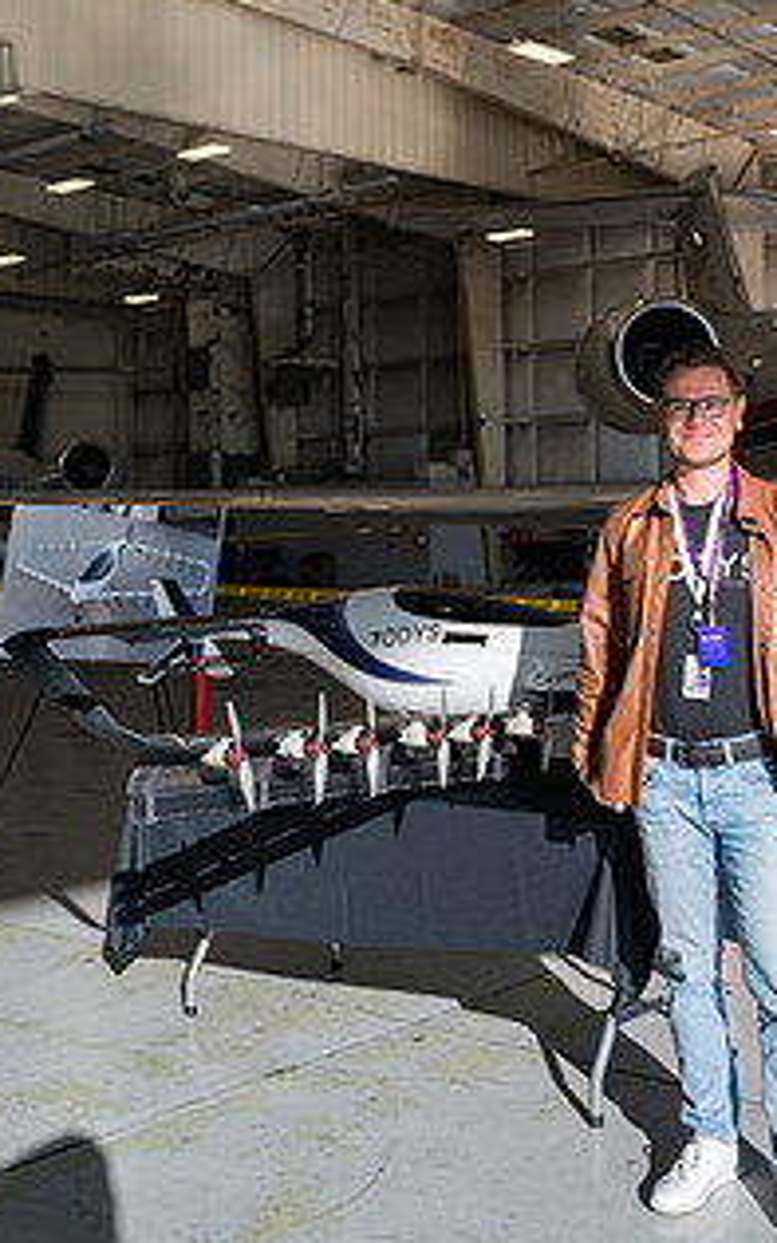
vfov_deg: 41.4
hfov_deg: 26.7
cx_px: 532
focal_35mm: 48
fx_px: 1626
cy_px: 434
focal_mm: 33
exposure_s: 1/1000
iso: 100
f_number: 3.2
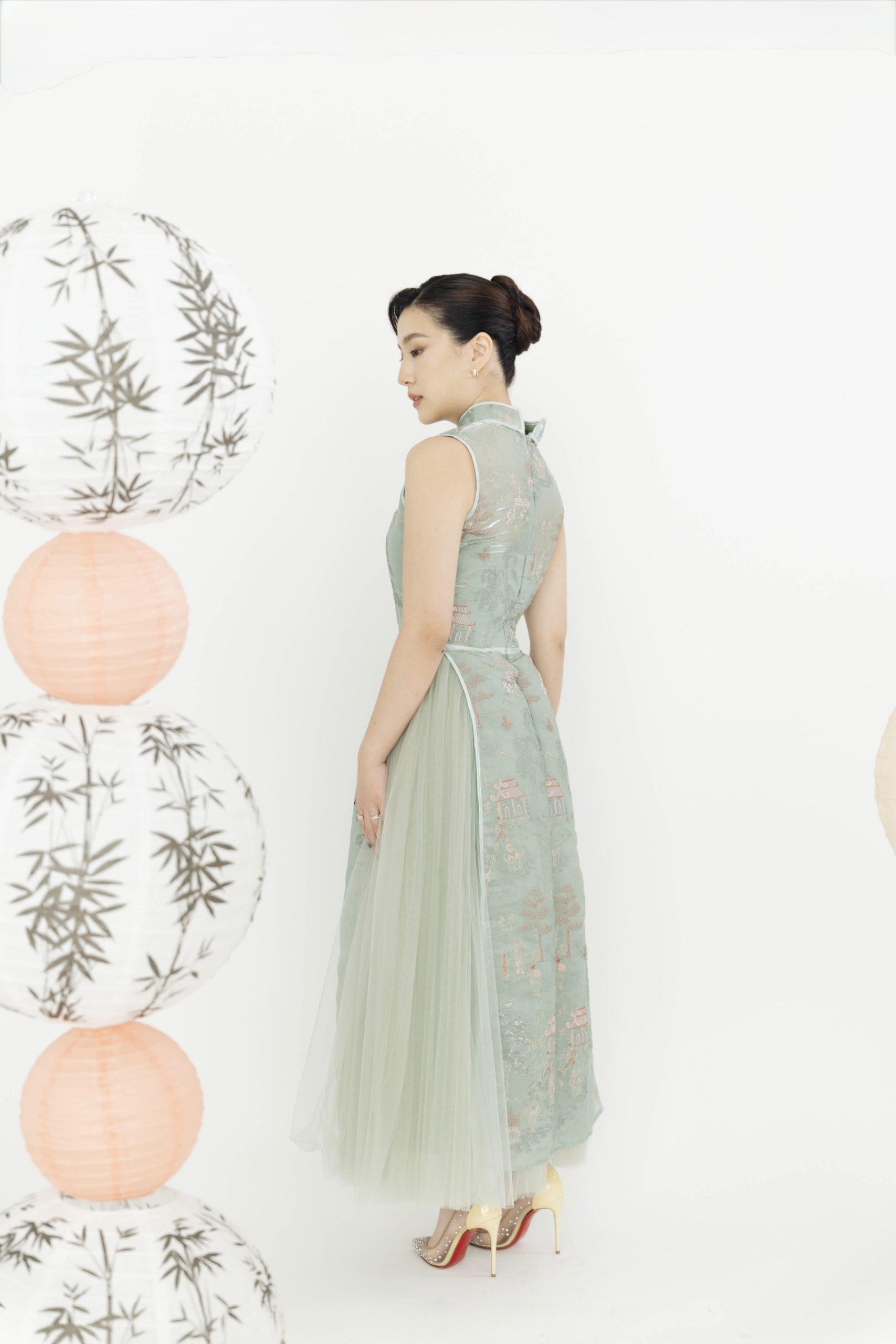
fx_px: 1717
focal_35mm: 46
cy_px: 672
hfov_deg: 29.2
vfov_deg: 42.7
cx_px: 448
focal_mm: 46
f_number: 2.8
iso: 400
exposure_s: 1/160
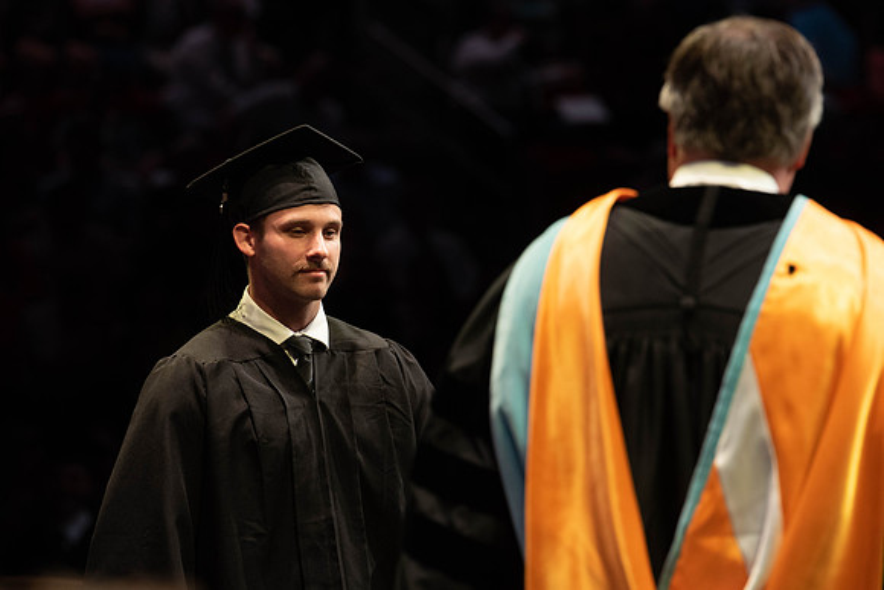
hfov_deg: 9.7
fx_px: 5228
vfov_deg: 6.5
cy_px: 294
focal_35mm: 213
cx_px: 418
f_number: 4.5
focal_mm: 200
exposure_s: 1/320
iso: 1600
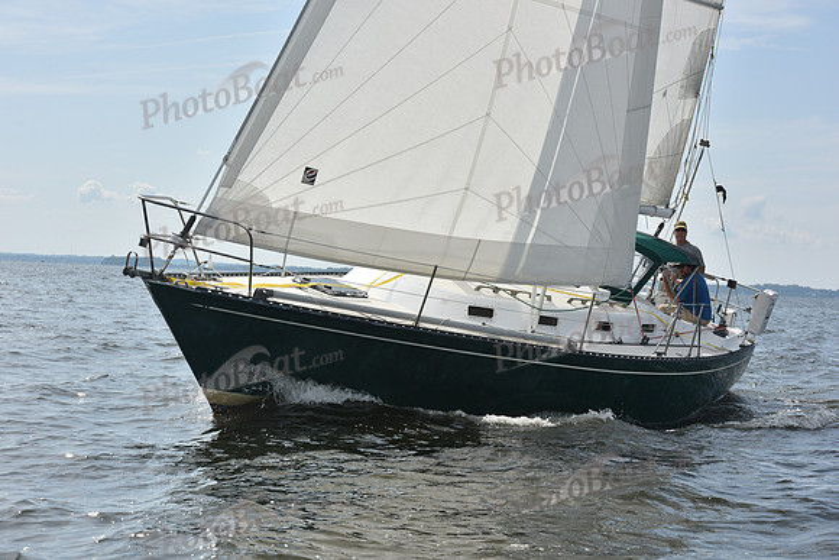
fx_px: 1632
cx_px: 420
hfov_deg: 28.8
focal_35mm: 70
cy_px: 280
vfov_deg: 19.5
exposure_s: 1/1250
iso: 320
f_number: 9
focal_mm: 70
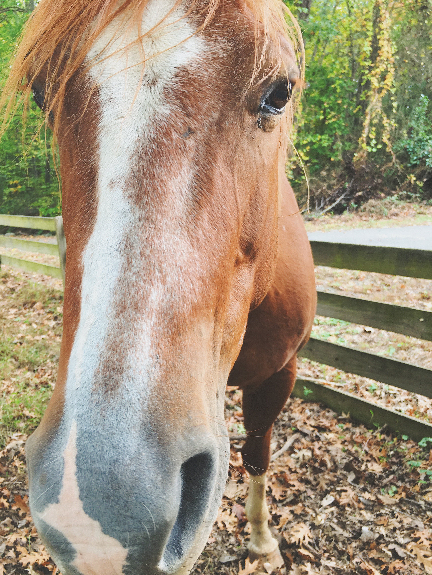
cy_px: 288
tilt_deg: -15.4
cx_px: 216
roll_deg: -1.7
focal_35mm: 29
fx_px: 483
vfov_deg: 61.7
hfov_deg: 48.2
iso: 25
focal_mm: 4.15
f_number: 2.2
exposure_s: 1/60
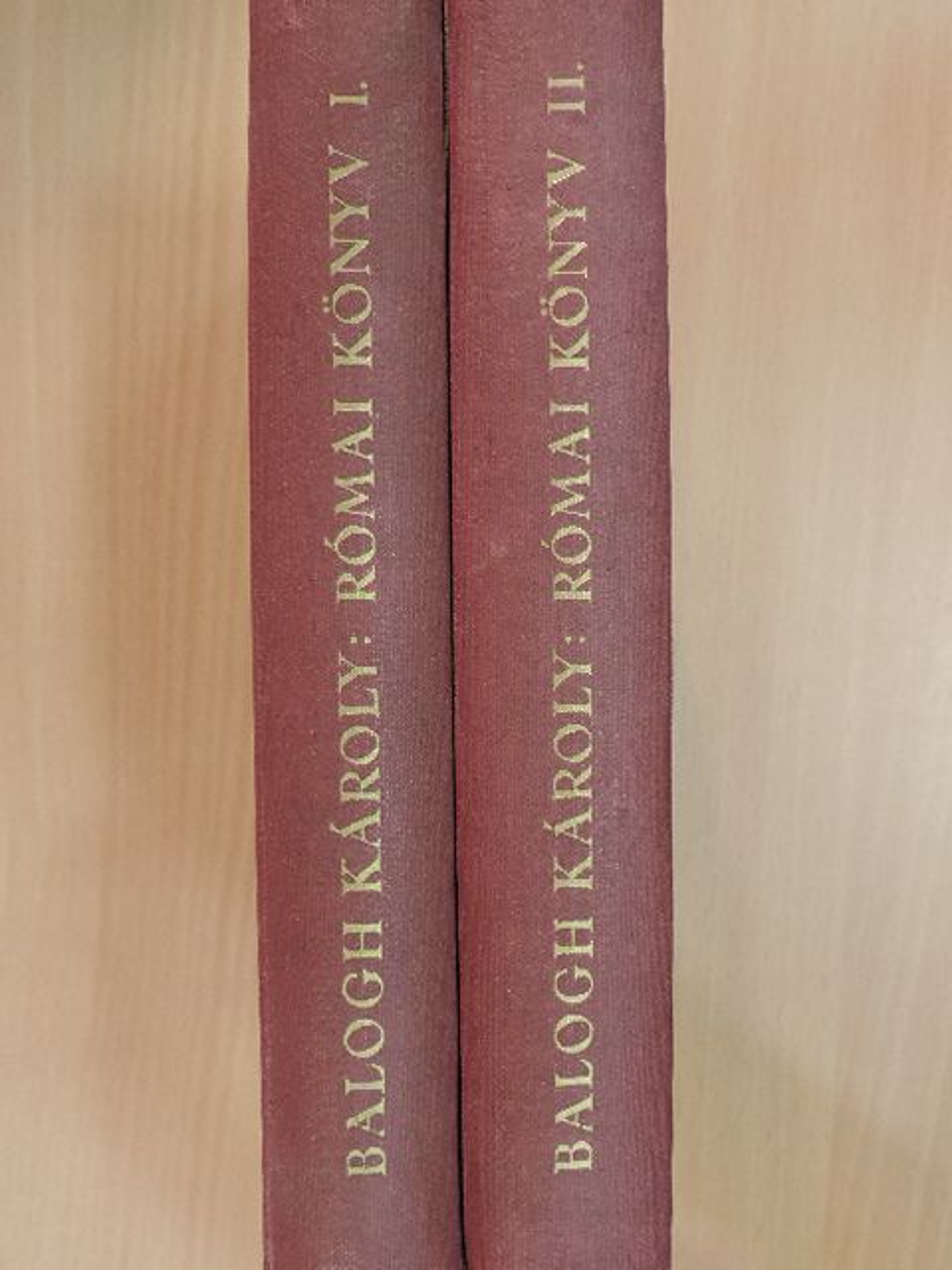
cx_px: 476
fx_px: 1283
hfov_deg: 40.7
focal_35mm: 35
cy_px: 635
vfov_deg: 52.6
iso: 400
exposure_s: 1/15
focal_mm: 6.2
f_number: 3.3
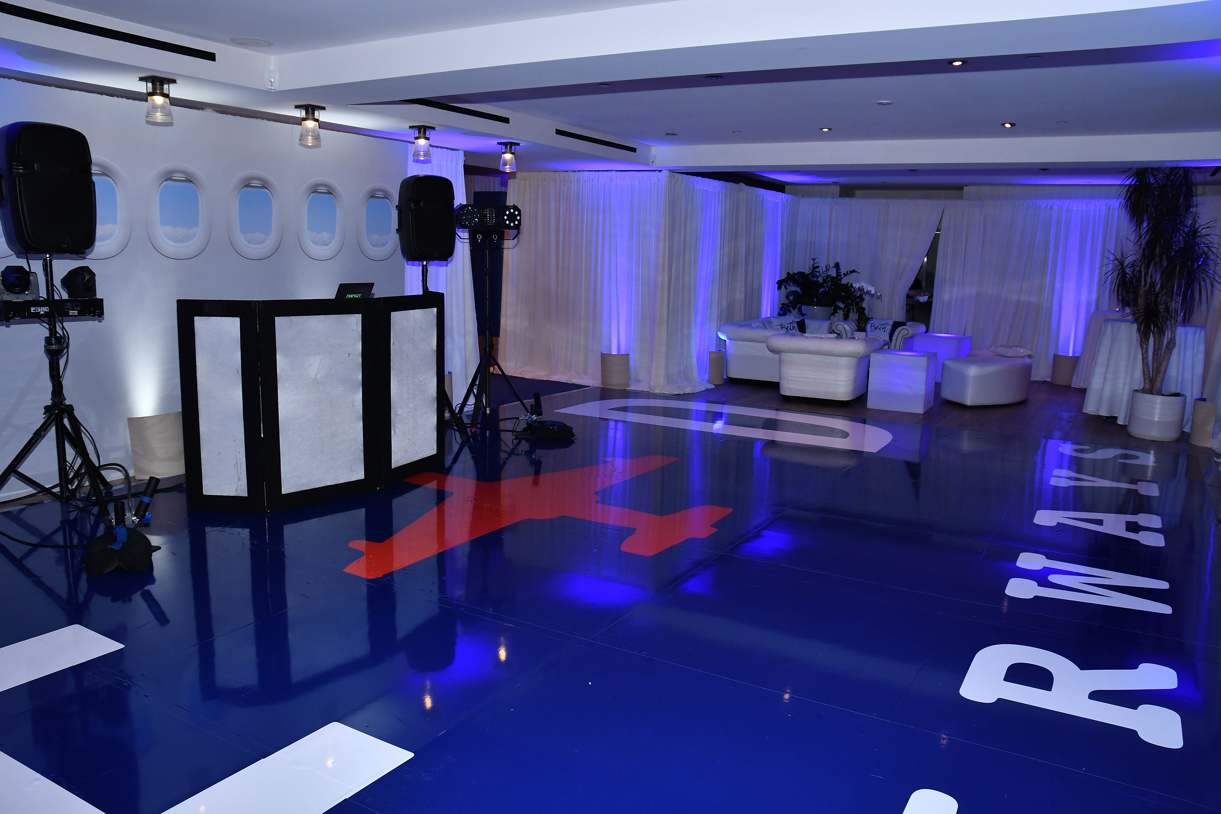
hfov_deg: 70.4
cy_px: 407
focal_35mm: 26
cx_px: 610
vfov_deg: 50.4
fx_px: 865
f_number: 7.1
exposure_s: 1/80
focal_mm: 17
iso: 800
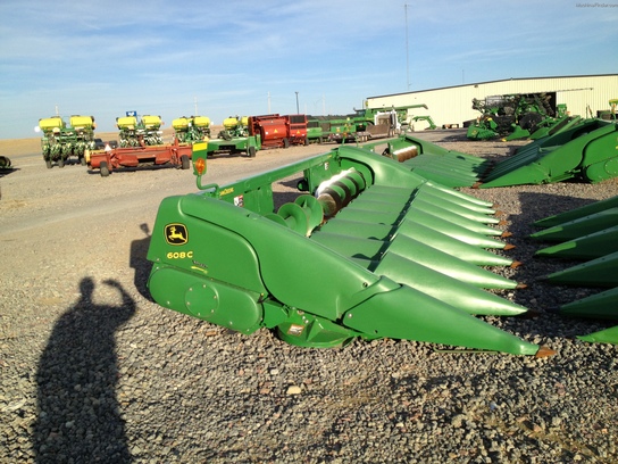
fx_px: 625
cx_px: 309
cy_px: 232
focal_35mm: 35
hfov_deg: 52.6
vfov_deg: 40.7
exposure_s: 1/1416
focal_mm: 4.28
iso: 50
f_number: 2.4
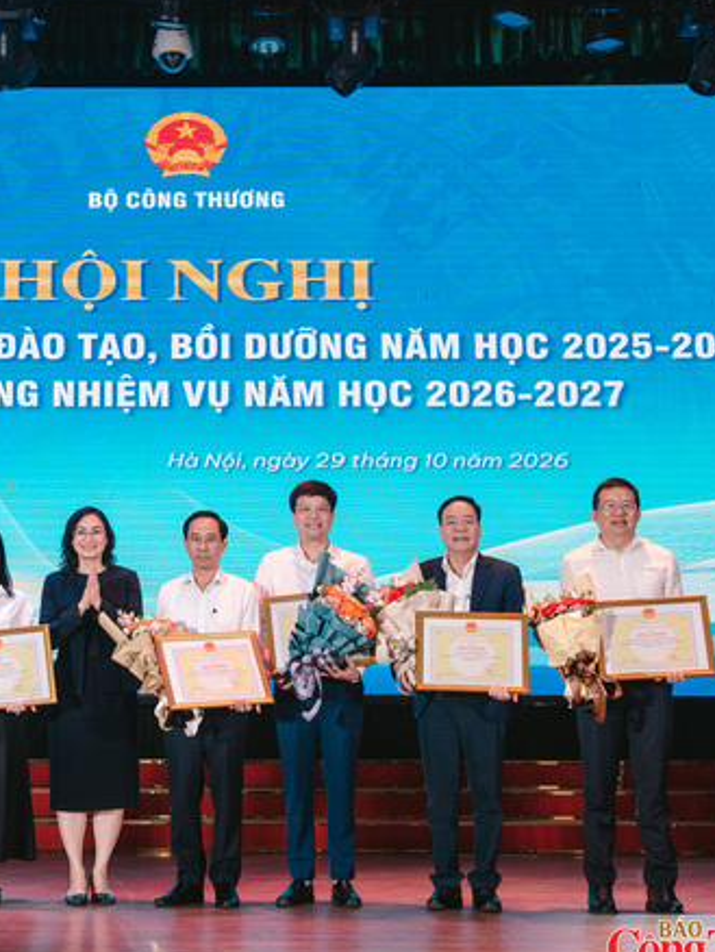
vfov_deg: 32.2
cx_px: 172
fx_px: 1651
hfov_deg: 24.2
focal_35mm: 60
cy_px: 496
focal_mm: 38
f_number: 4.5
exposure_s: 1/100
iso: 320
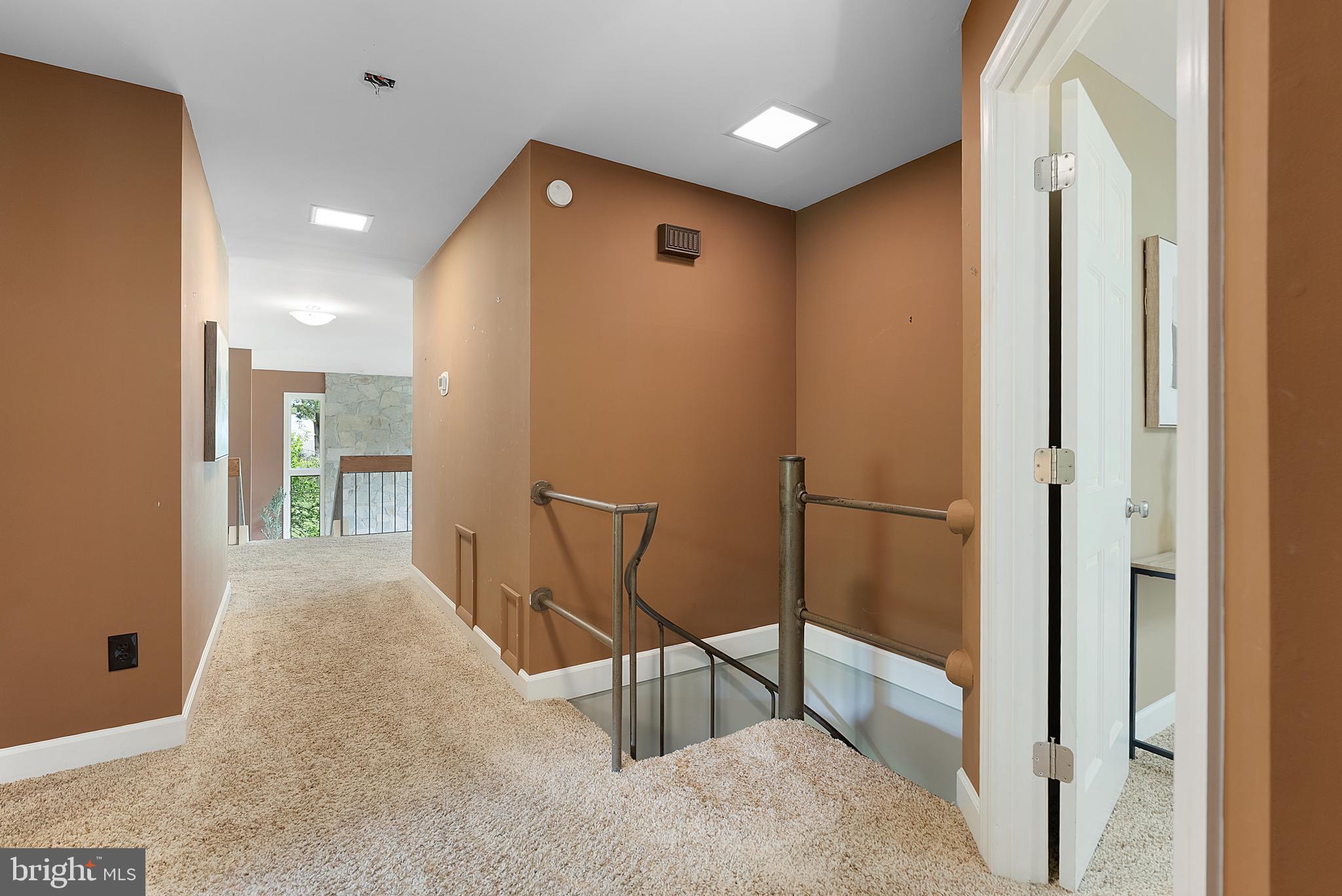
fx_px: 597
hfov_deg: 96.7
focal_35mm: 16
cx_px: 671
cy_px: 448
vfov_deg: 73.8
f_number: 6.3
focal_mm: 16
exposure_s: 1
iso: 320
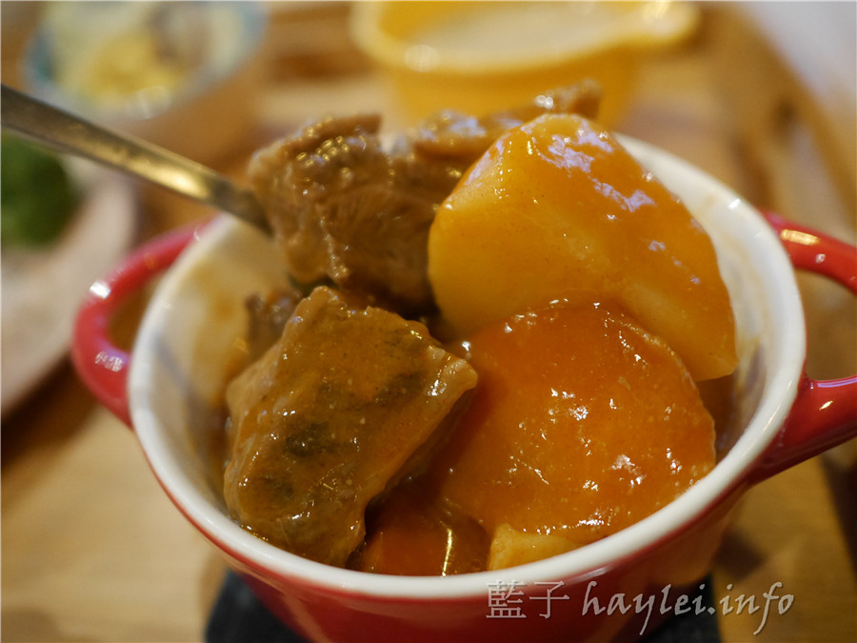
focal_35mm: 30
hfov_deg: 60.0
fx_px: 743
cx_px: 428
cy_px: 322
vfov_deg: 46.8
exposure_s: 1/60
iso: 2500
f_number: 1.7
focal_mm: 15
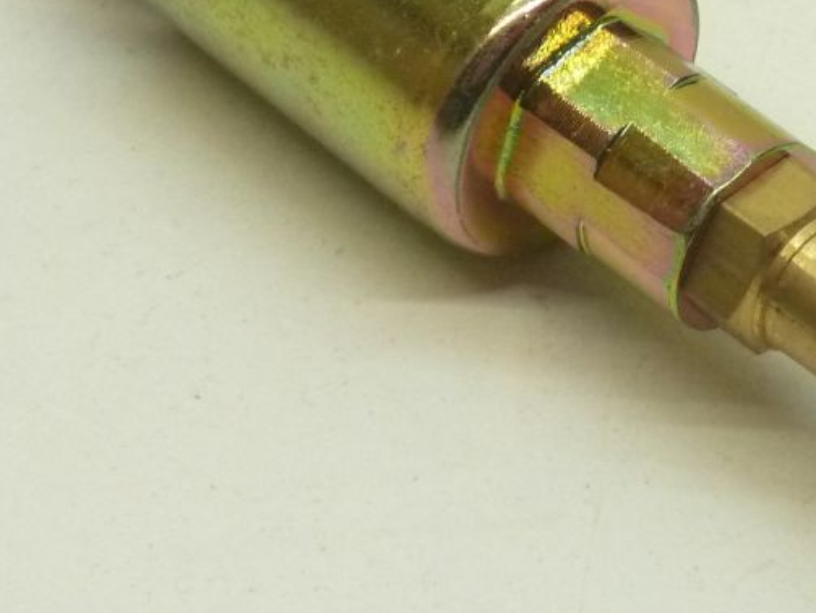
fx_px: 2099
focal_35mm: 89
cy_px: 109
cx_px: 562
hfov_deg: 21.9
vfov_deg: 16.5
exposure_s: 1/30
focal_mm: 7.9
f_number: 3.8
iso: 320
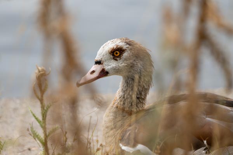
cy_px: 78
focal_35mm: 400
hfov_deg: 5.2
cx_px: 116
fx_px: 2589
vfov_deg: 3.4
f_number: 7.1
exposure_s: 1/1000
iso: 500
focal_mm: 400
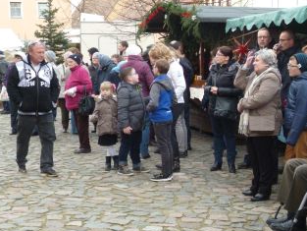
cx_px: 188
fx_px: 692
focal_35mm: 78
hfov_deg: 25.0
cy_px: 107
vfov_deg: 18.9
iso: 500
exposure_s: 1/160
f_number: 4.1
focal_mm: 10.9
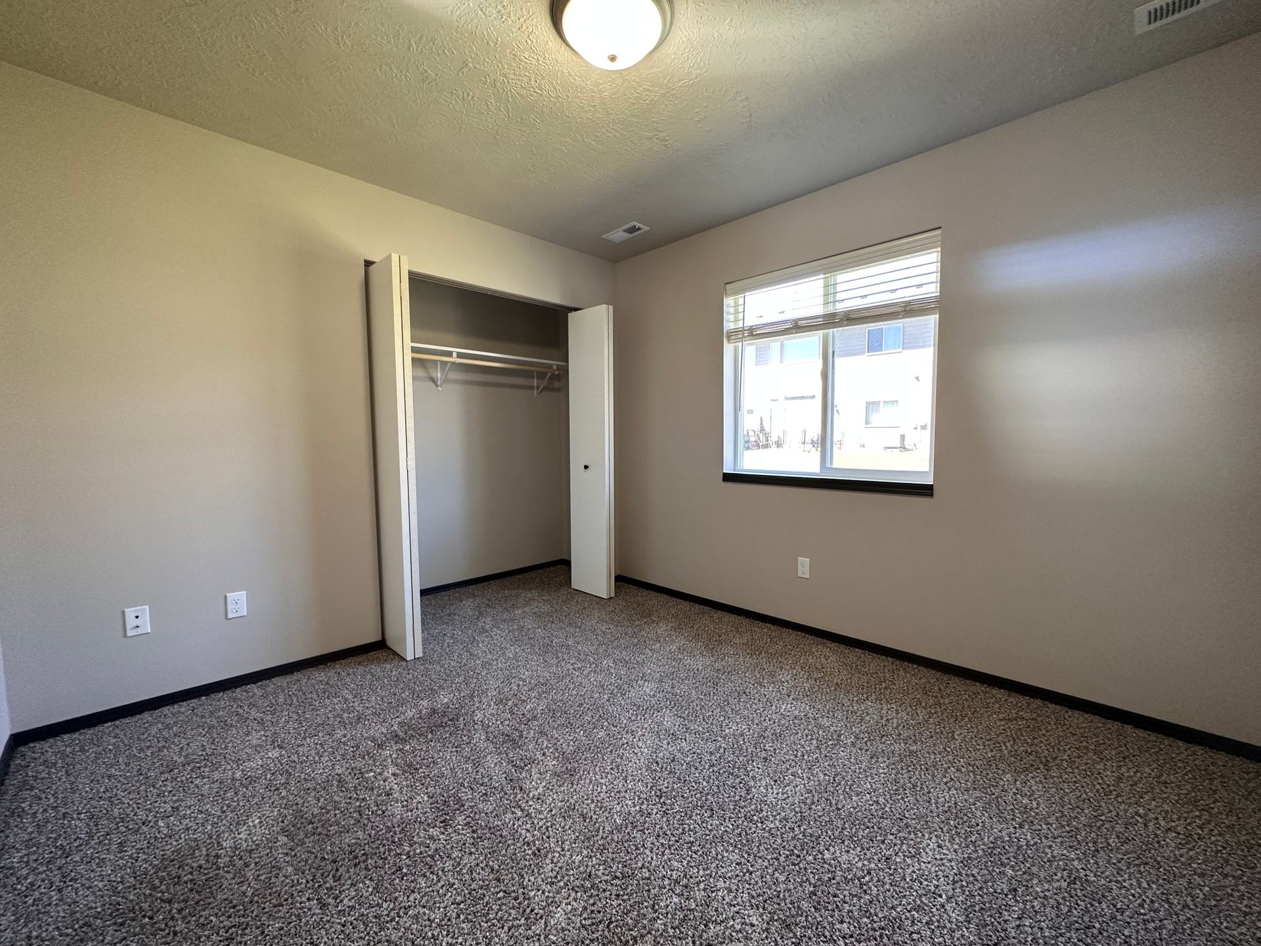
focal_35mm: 14
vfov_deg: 85.7
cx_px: 630
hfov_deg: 102.1
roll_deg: -0.3
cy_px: 473
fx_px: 510
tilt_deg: -4.1
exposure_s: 1/99
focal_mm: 2.22
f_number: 2.2
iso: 160
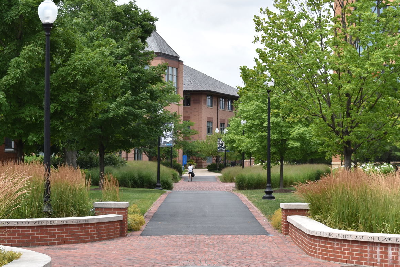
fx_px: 978
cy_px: 173
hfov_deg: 23.1
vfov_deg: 15.5
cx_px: 199
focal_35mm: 88
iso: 200
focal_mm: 36
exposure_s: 1/320
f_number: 9
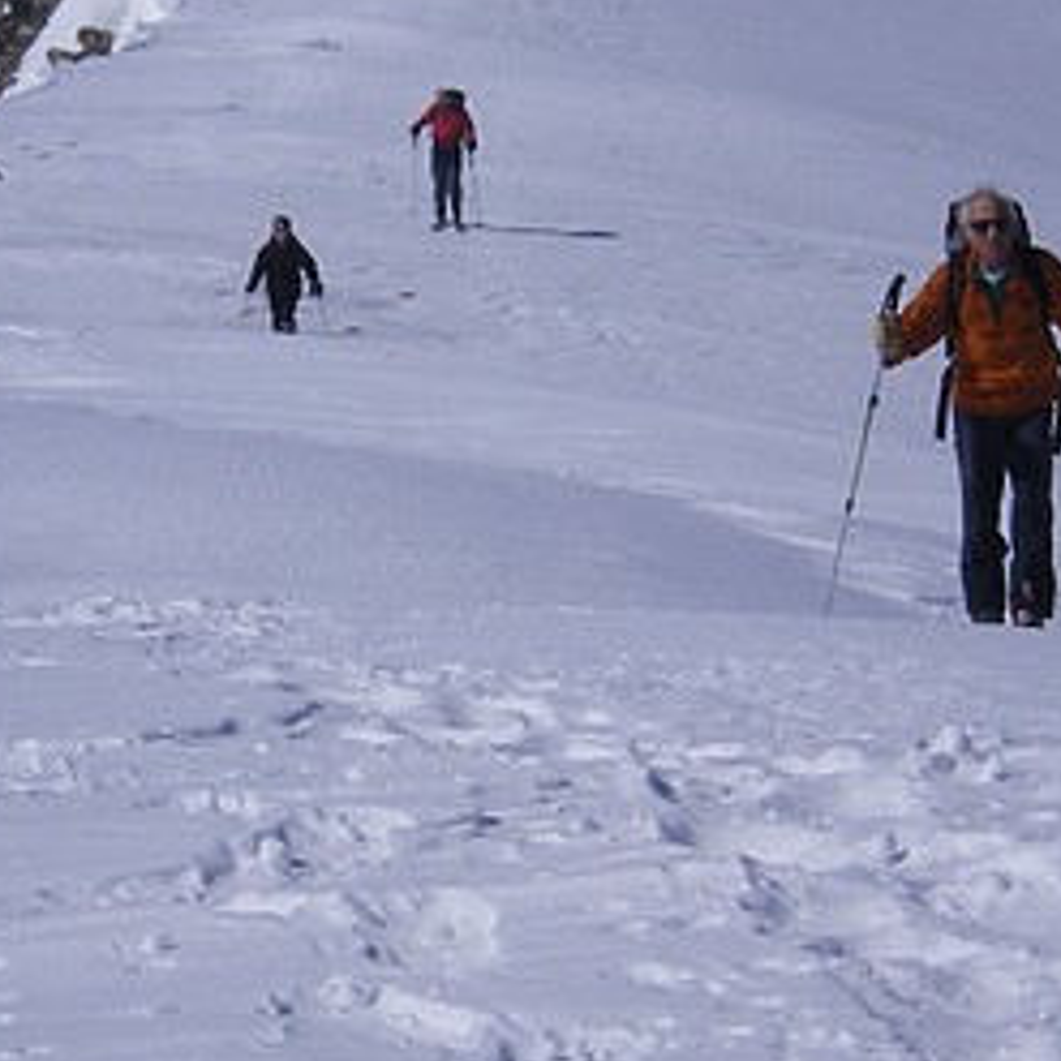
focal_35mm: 326
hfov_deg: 5.4
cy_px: 69
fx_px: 11305
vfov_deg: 5.4
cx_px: 490
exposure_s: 1/640
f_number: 8.5
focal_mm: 18.9
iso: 64
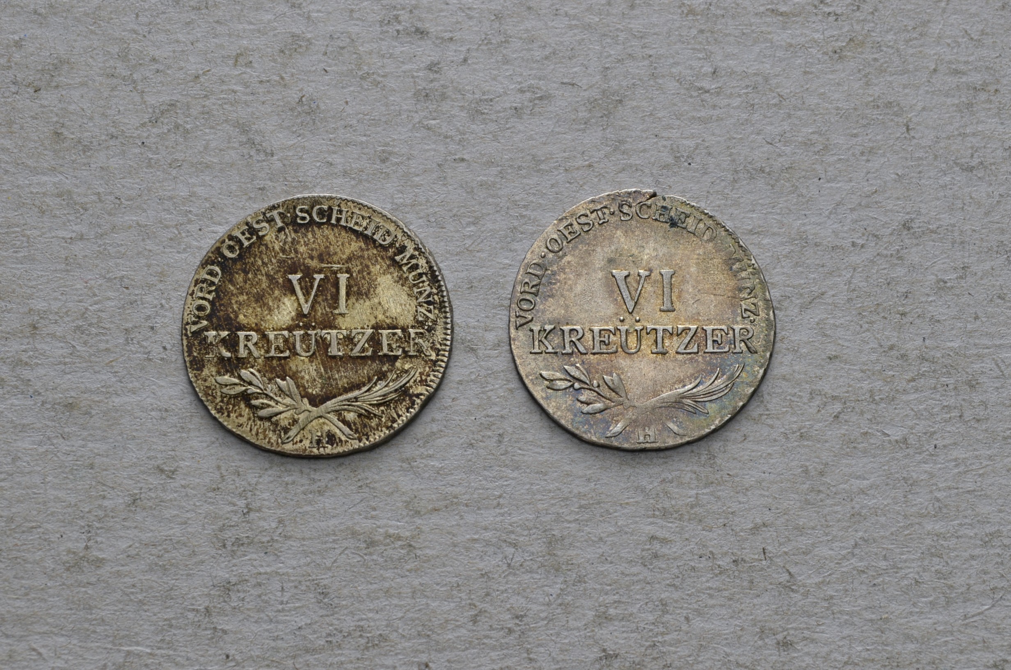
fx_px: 2312
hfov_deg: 24.7
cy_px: 335
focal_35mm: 82
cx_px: 506
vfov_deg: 16.5
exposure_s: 1/200
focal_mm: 55
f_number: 14
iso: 400
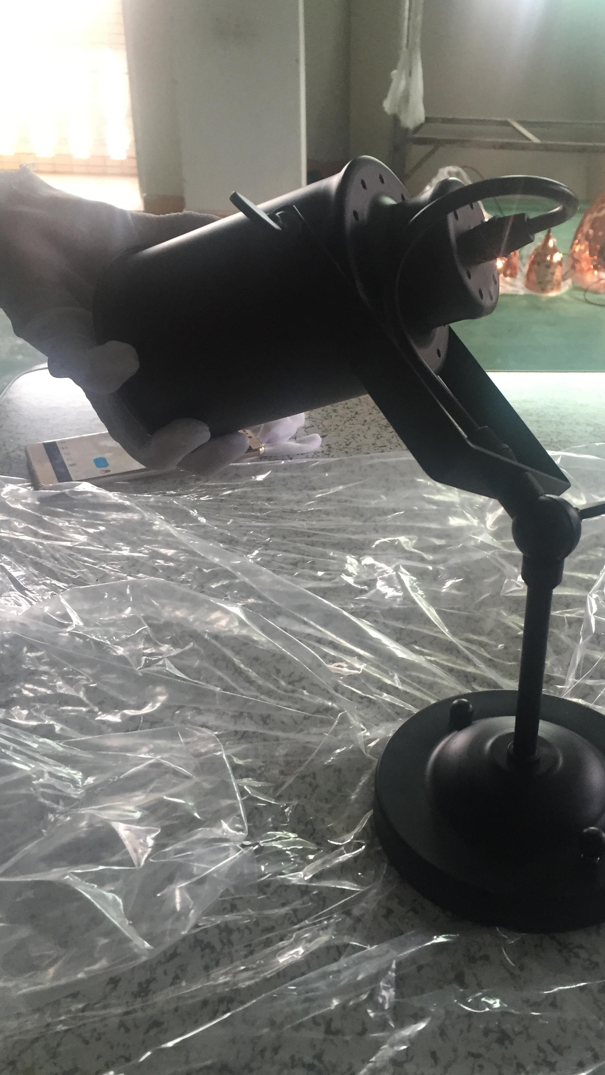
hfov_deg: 35.3
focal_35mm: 33
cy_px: 551
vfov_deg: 59.5
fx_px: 941
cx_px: 405
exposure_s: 1/33
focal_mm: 4.15
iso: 64
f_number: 2.2
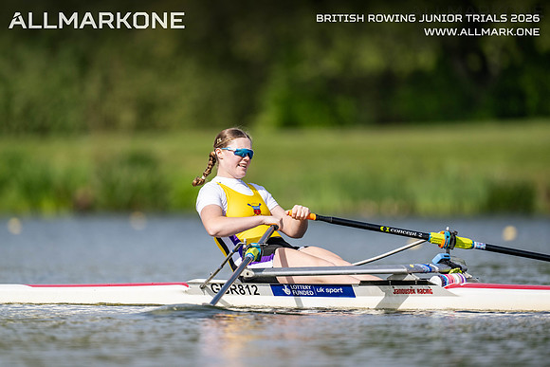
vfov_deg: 2.3
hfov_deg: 3.4
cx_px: 275
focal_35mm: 600
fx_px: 9168
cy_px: 184
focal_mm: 600
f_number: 4
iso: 250
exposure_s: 1/2500
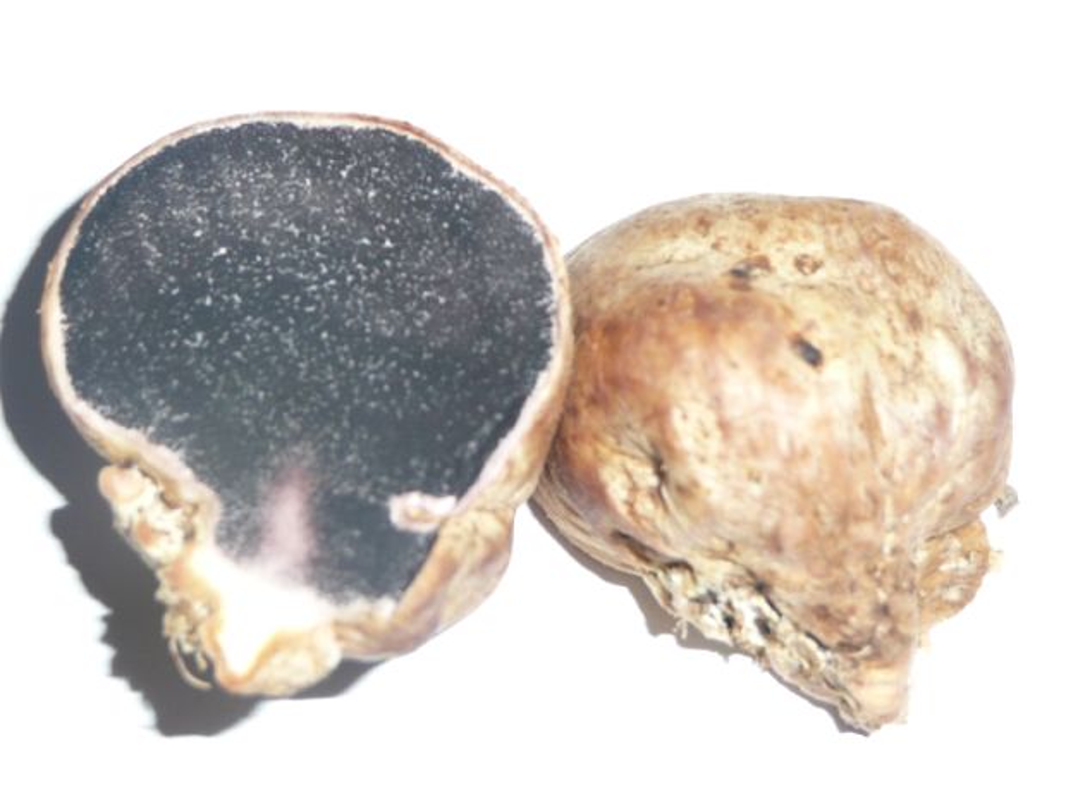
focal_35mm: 72
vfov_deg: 20.4
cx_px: 533
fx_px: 2217
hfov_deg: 27.0
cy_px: 400
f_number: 4.6
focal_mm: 11.8
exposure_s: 1/30
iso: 100
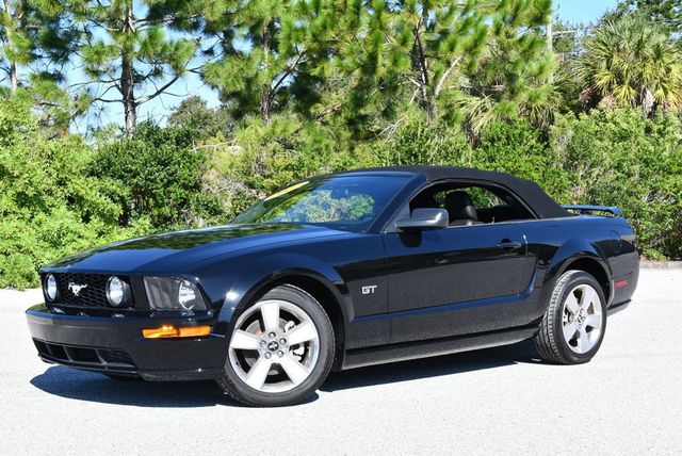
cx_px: 341
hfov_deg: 35.6
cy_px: 228
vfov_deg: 24.2
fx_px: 1062
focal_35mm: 56
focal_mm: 28
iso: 200
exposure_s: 1/250
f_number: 8
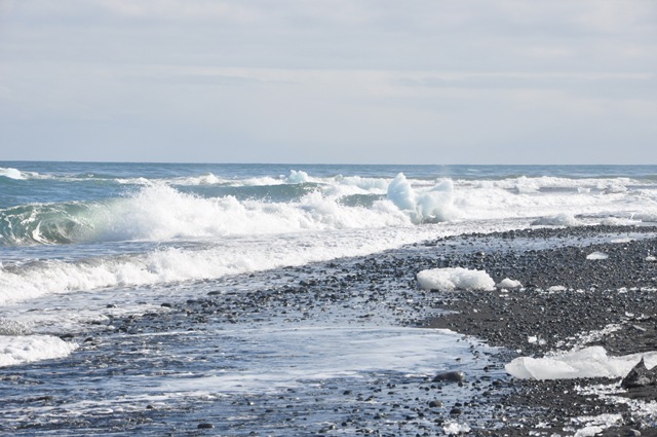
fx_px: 2871
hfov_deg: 13.1
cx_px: 328
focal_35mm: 158
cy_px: 218
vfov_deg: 8.7
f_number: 11
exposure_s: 1/640
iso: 400
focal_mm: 105
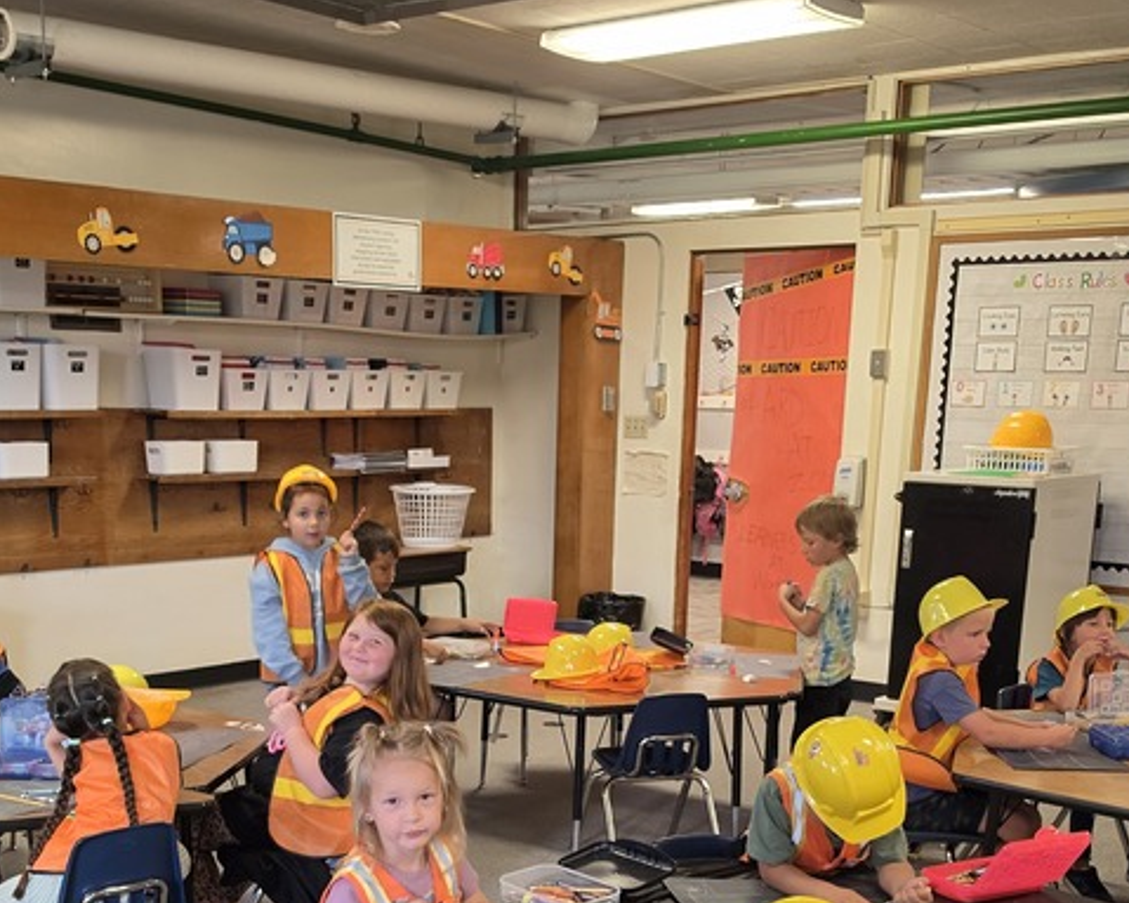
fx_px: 1604
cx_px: 523
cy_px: 853
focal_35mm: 48
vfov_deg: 29.8
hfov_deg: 38.8
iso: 125
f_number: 1.4
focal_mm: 6.5
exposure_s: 1/120
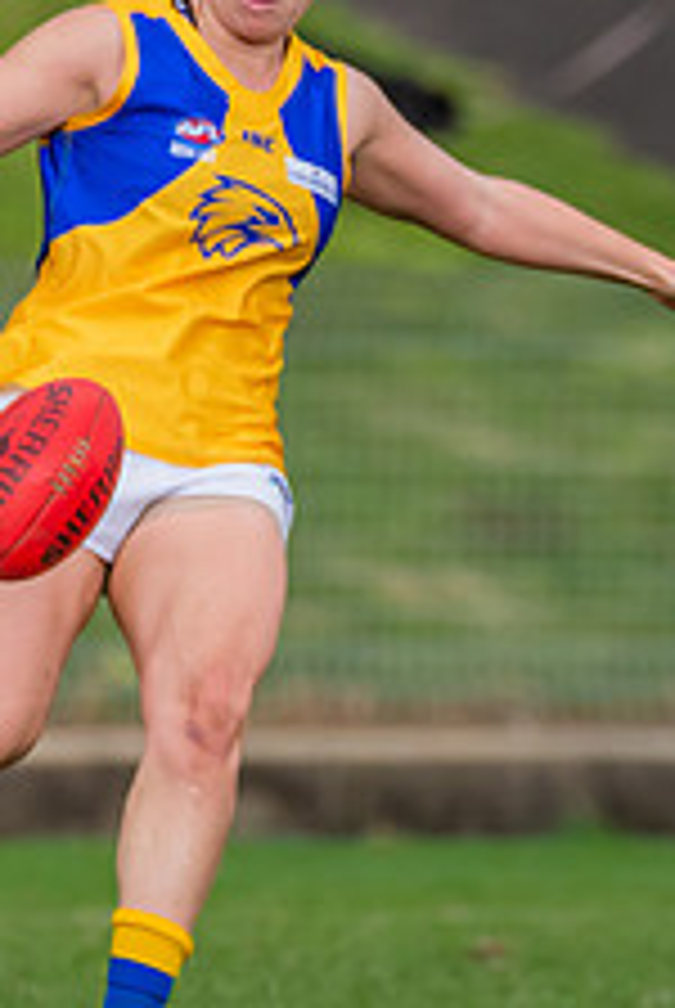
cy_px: 624
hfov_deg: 0.7
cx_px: 539
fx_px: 55147
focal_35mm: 1967
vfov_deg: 1.0
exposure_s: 1/1600
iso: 1100
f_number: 6.3
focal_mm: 550
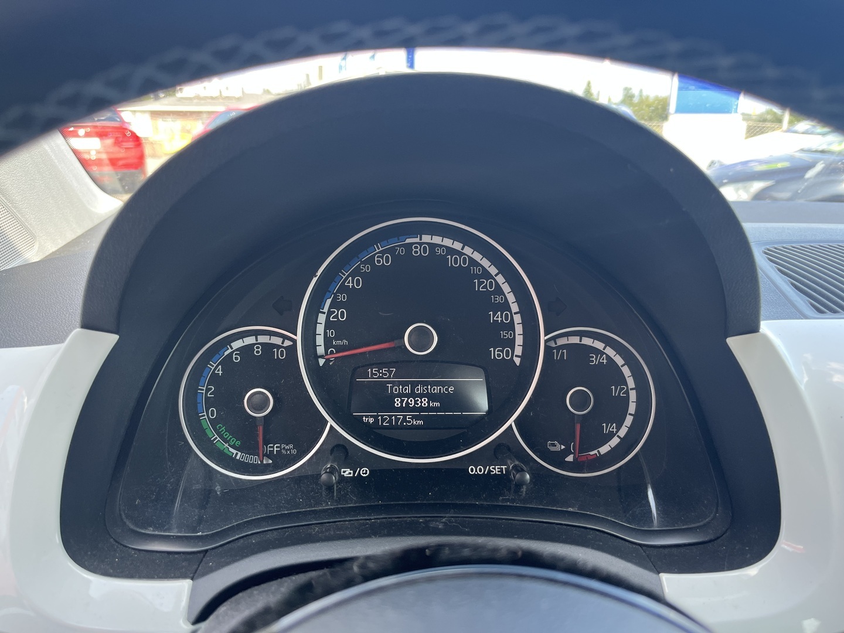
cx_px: 422
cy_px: 316
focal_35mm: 26
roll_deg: +0.3
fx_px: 634
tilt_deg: -16.9
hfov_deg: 67.3
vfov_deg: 53.1
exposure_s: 1/121
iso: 80
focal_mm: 5.1
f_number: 1.6
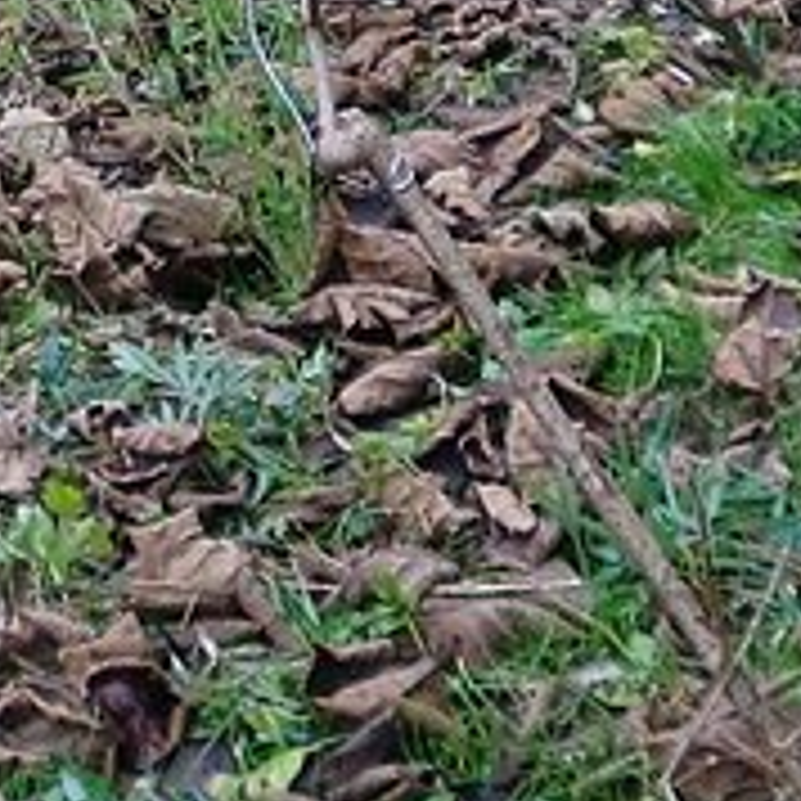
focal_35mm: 173
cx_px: 171
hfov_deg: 10.1
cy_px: -518
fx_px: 4529
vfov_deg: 9.7
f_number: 2.8
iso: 64
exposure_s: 1/160
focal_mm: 5.58
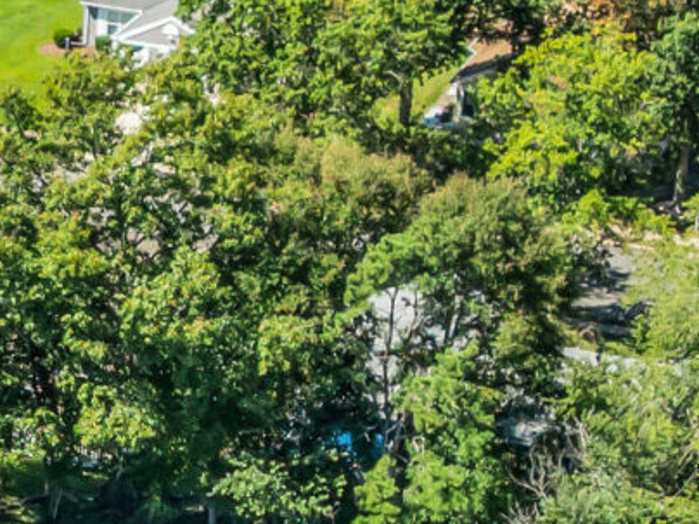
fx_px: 3069
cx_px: -260
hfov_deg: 12.5
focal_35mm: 152
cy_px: 845
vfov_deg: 9.4
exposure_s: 1/240
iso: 170
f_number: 2.8
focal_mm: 12.29
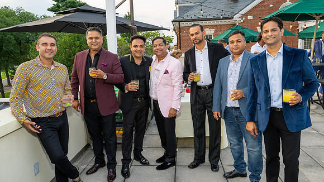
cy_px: 91
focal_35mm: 28
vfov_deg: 41.2
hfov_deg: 67.5
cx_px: 157
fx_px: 242
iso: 1600
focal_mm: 24
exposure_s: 1/250
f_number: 9
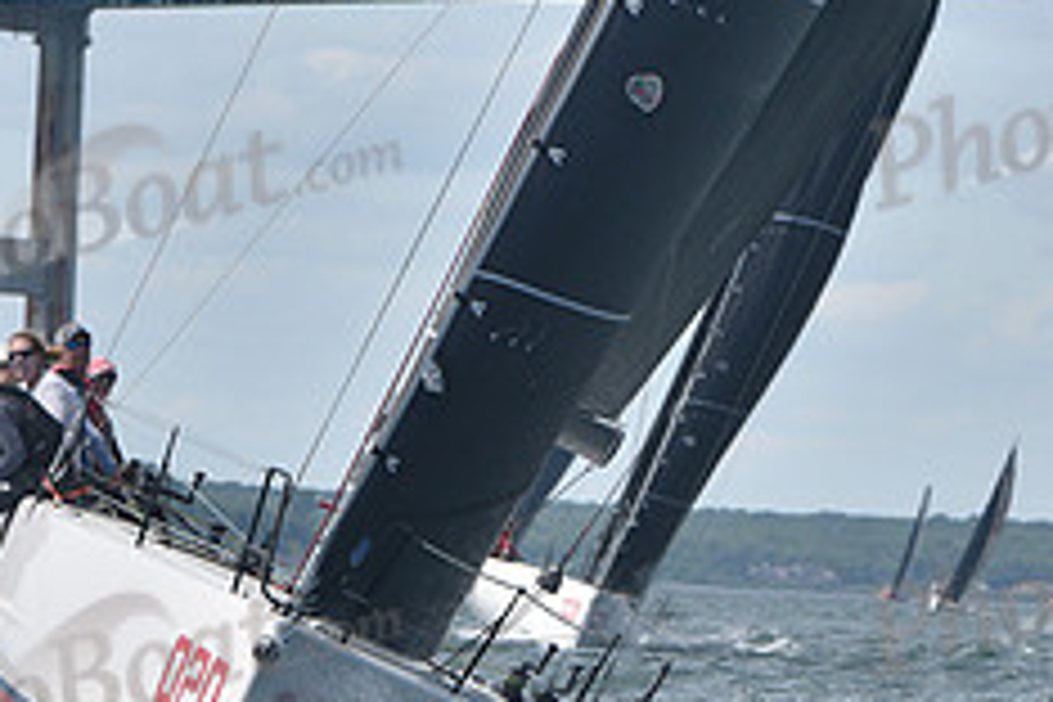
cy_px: 389
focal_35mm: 433
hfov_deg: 4.8
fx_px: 12664
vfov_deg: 3.2
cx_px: 639
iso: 320
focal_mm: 175
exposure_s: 1/800
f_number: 7.1
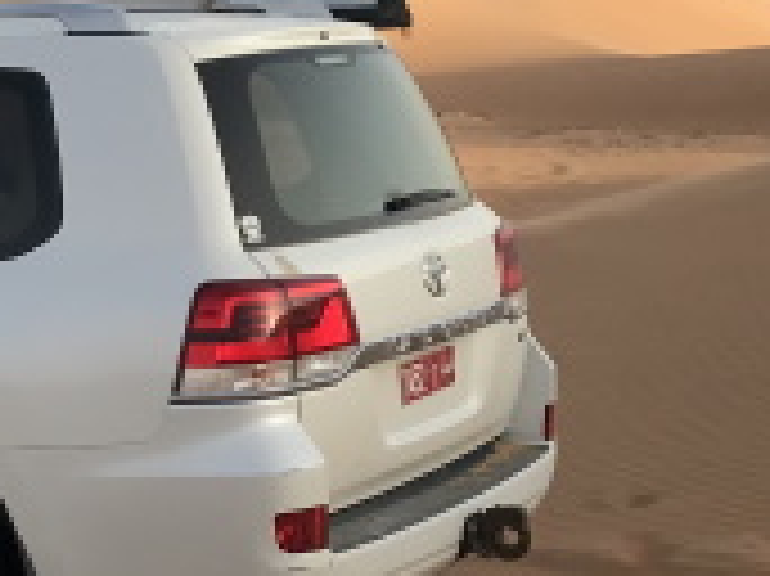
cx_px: -72
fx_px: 2334
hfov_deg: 18.1
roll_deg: -4.3
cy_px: 11
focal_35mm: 105
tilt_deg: -7.5
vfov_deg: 13.9
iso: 20
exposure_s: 1/1153
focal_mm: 3.99
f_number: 1.8
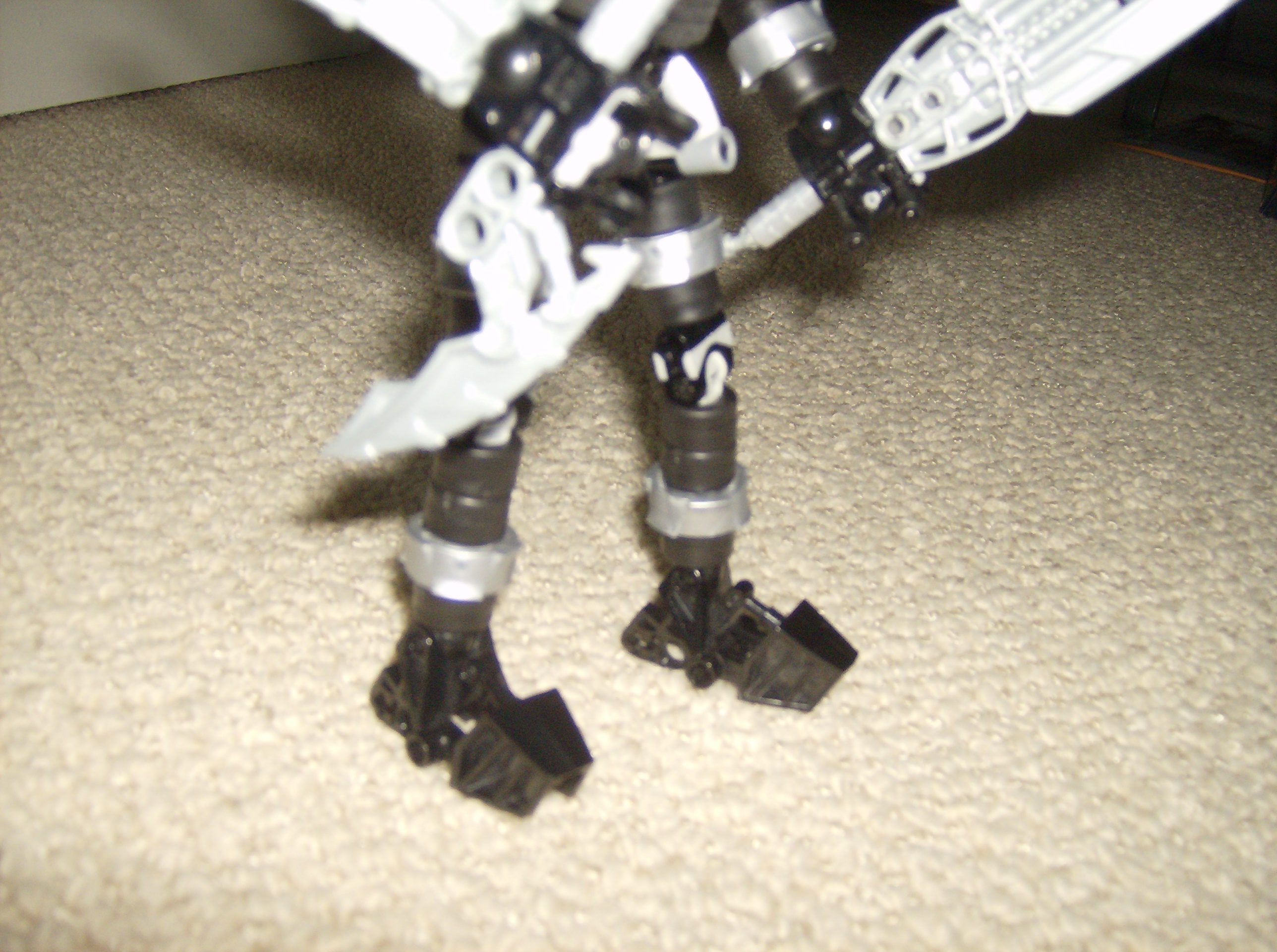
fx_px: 1325
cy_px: 476
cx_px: 638
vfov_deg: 39.5
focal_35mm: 36
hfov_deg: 51.5
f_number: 2.8
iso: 200
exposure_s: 1/60
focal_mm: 6
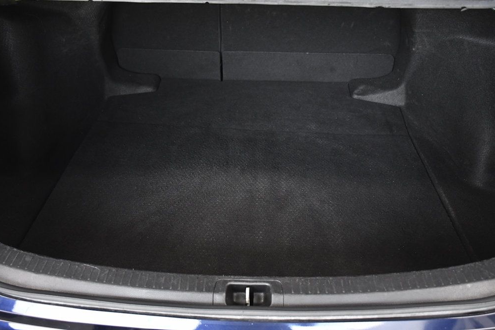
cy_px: 161
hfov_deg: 51.9
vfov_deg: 36.0
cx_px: 249
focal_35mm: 37
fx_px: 509
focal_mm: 24
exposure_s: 1/400
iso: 2500
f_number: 3.8
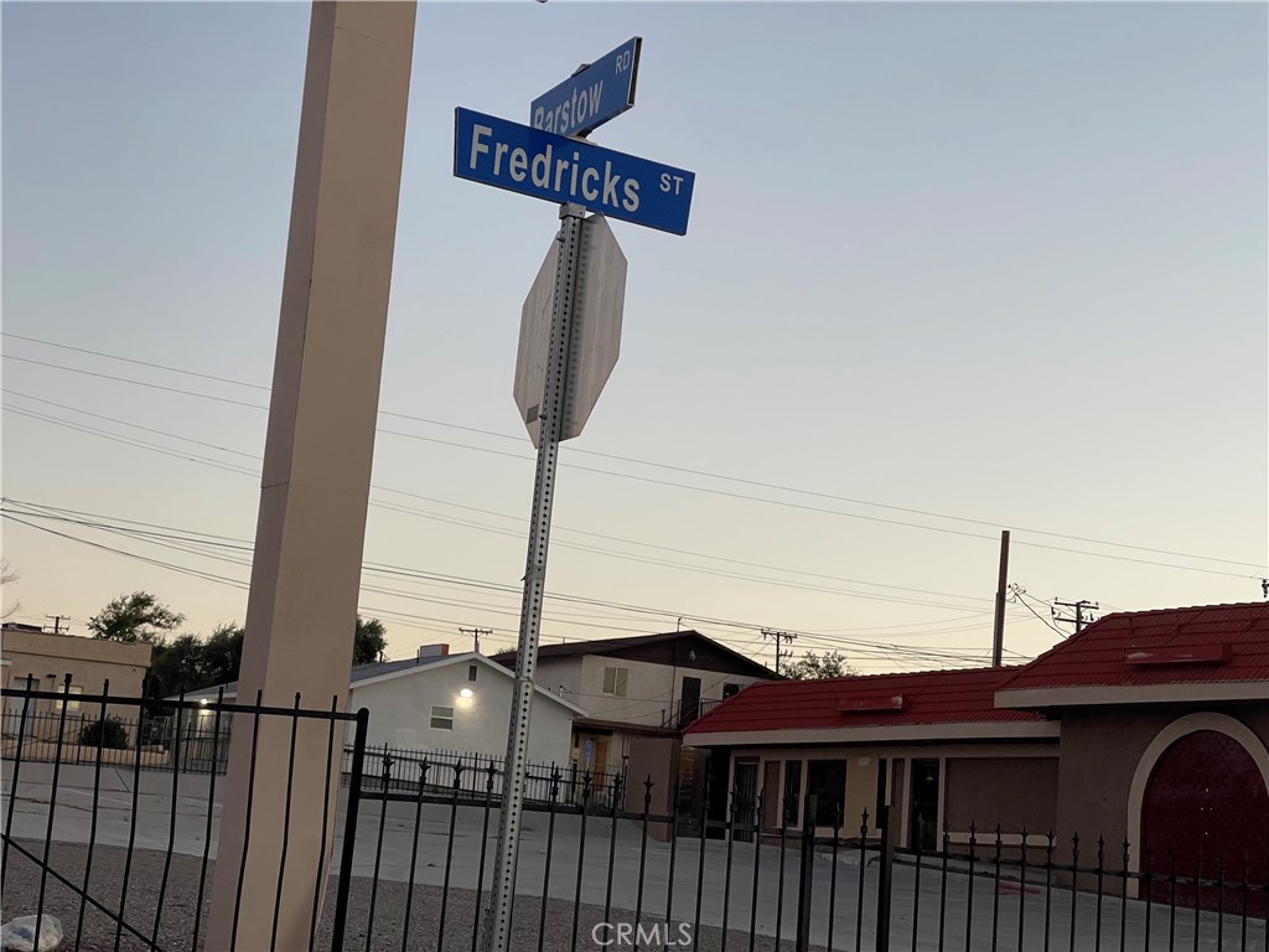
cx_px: 634
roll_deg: -4.8
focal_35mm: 64
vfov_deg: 22.9
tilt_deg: +10.2
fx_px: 2346
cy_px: 476
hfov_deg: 30.3
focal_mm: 7.5
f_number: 2.2
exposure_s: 1/99
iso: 80
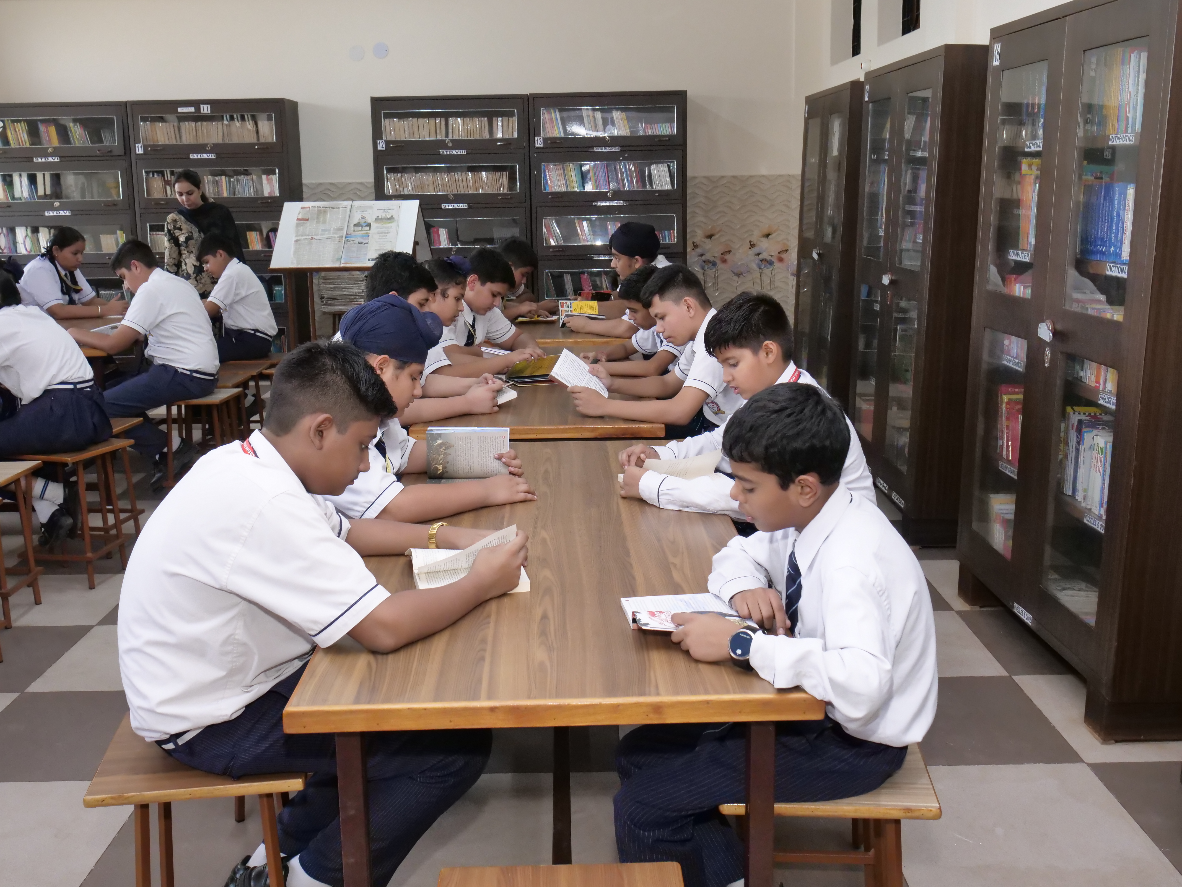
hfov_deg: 49.0
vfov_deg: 37.7
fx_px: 1298
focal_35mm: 38
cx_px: 591
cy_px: 444
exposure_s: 1/200
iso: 2500
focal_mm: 19
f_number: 5.6
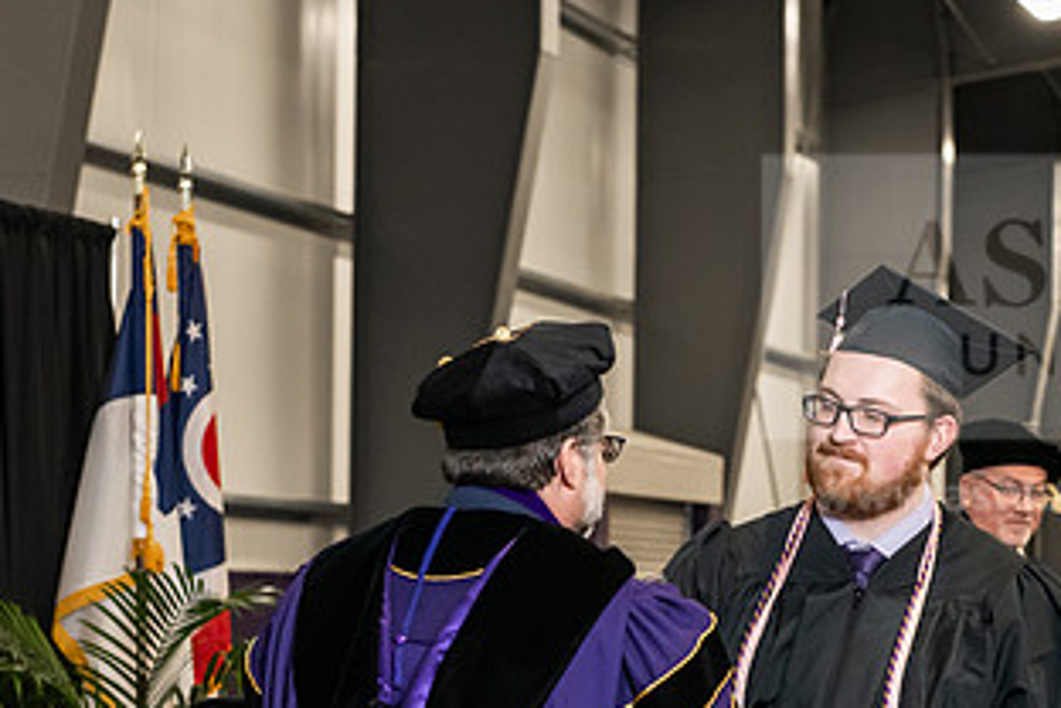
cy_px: 567
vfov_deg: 10.5
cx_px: 660
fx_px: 3831
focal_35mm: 130
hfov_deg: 15.8
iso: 2500
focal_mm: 70
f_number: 5
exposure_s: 1/200
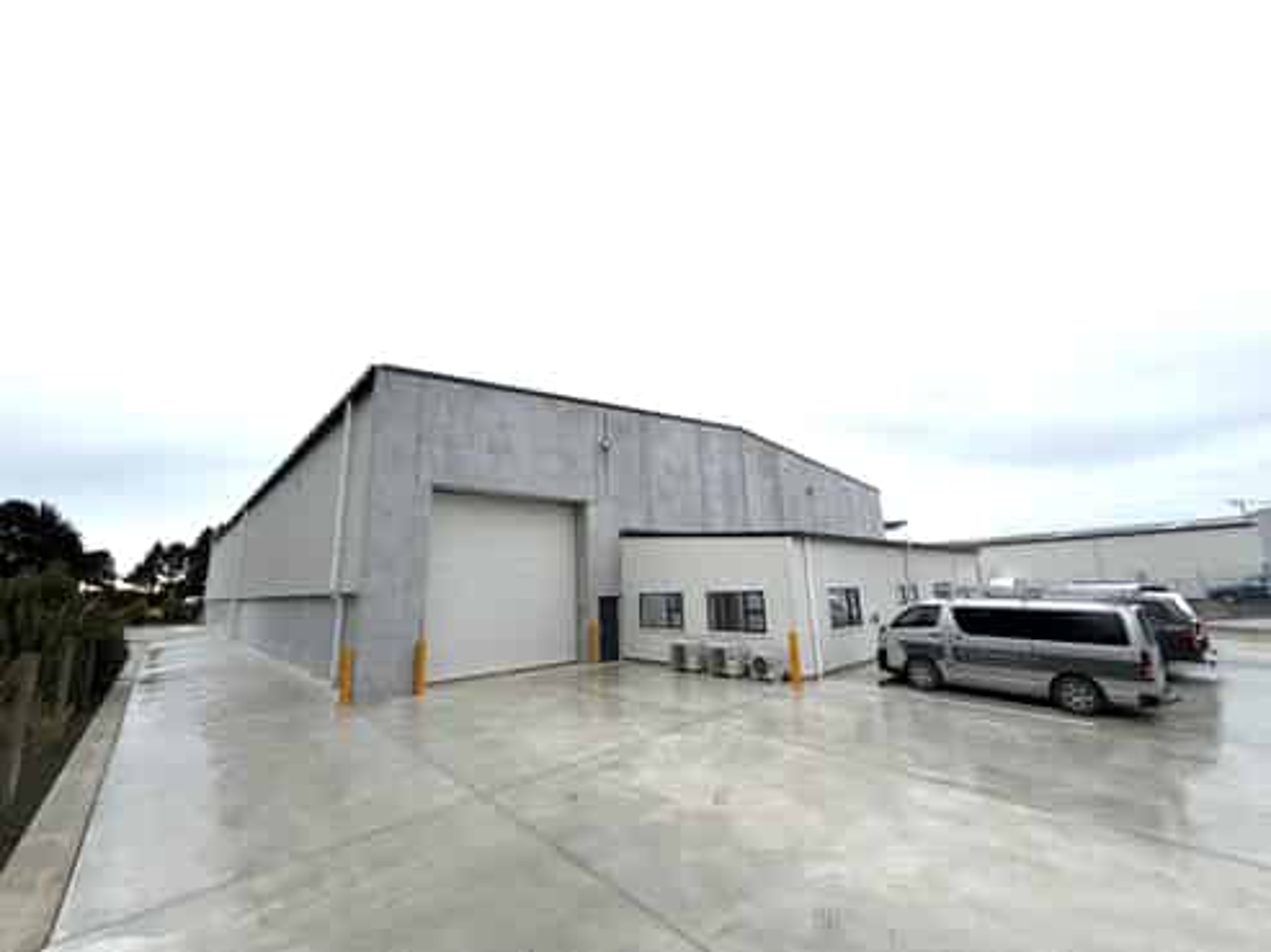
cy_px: 476
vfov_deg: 85.6
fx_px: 514
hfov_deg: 102.1
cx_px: 636
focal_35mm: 14
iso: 40
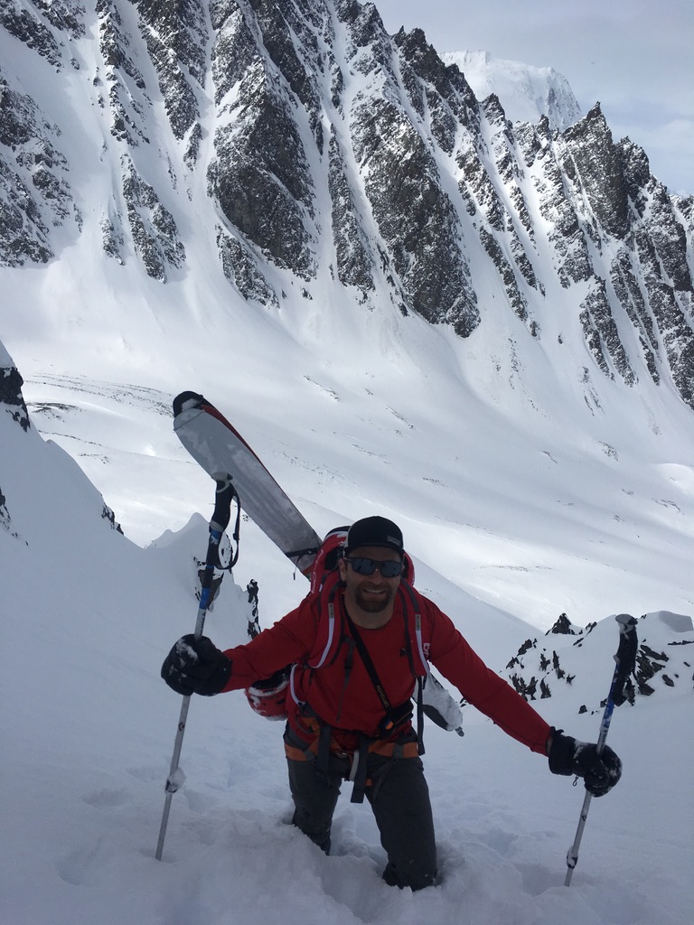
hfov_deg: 48.2
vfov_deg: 61.7
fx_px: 775
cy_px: 462
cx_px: 347
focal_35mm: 29
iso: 25
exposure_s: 1/8547
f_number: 2.2
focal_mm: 4.15
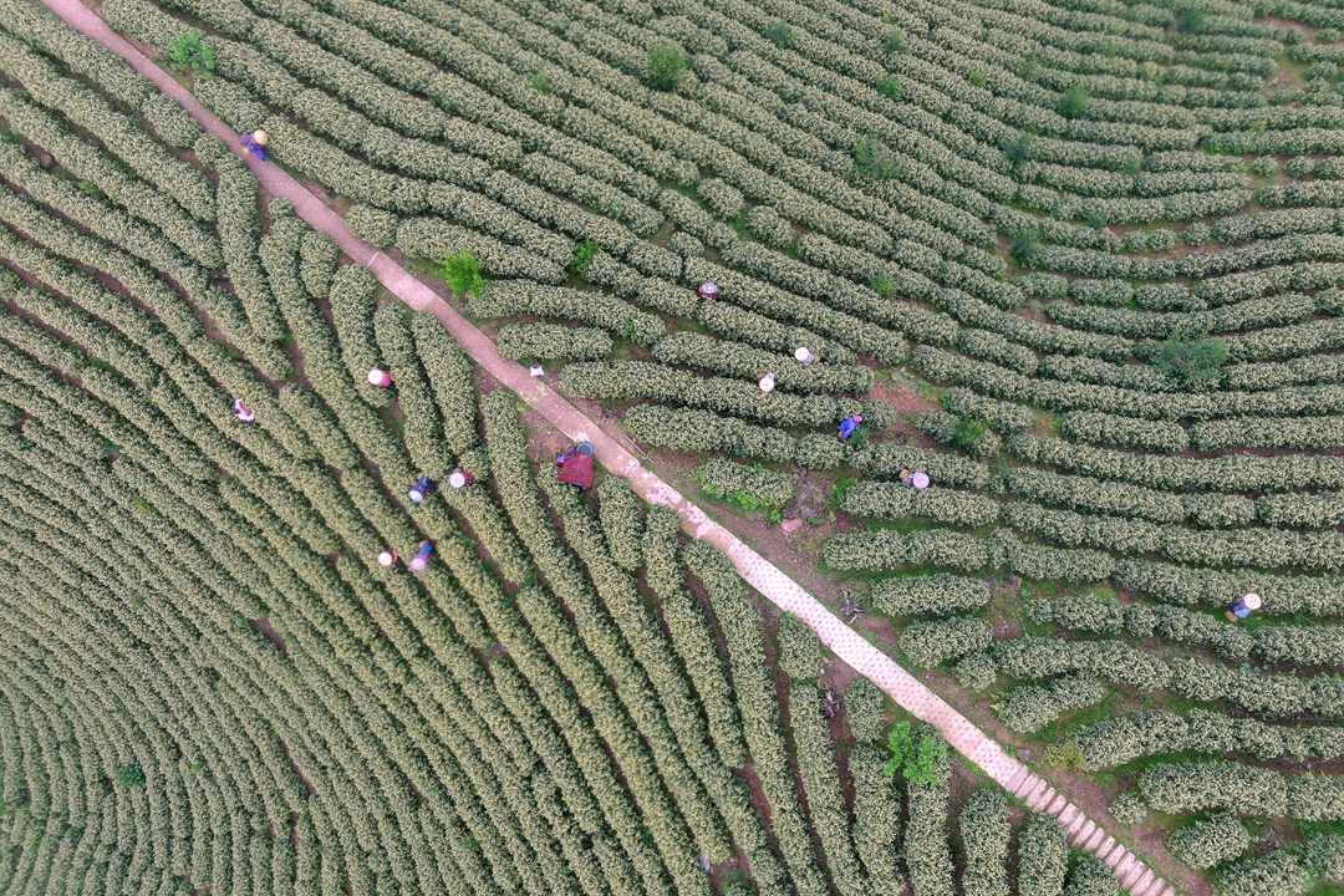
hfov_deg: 63.7
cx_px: 672
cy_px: 448
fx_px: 1083
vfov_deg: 45.0
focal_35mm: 29
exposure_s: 1/210
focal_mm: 10.13
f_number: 4.5
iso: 200
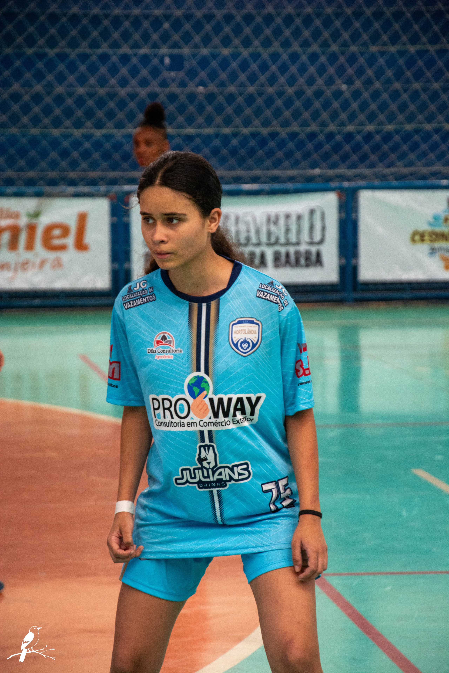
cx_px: 224
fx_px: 2946
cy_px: 336
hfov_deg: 8.7
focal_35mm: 158
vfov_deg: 13.0
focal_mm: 105
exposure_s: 1/320
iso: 1600
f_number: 5.6
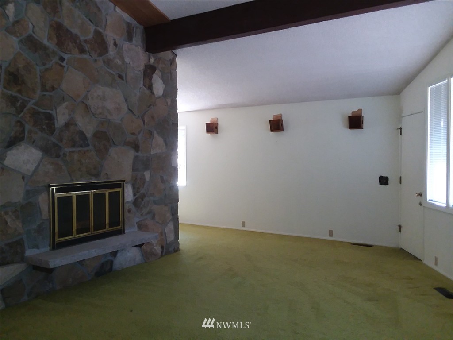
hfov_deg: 61.7
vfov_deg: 48.2
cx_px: 226
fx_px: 380
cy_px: 170
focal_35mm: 29
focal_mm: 2.47
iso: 100
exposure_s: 1/30
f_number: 1.9
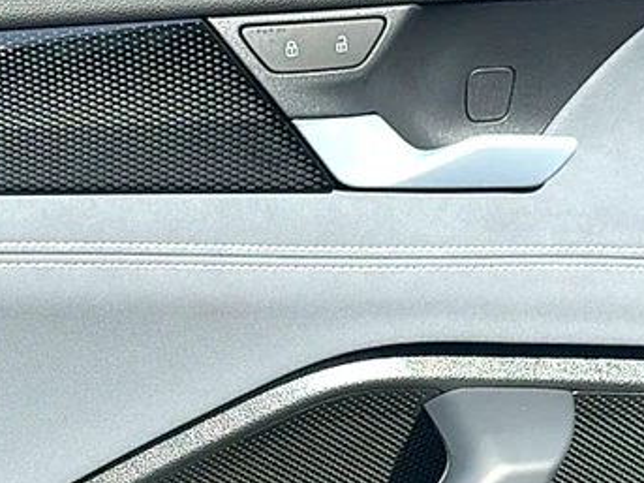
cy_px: 439
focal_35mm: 104
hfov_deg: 18.8
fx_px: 1934
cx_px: 152
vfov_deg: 14.1
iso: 64
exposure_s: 1/1499
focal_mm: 6.86
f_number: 1.78
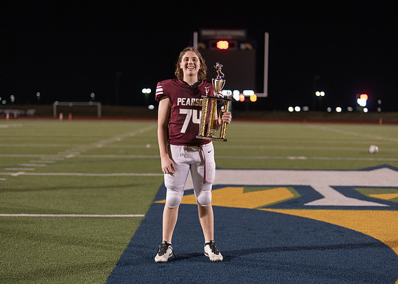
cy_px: 144
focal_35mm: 54
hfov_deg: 36.1
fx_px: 610
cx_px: 200
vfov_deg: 26.2
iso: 320
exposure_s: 1/320
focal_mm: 50
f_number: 1.2
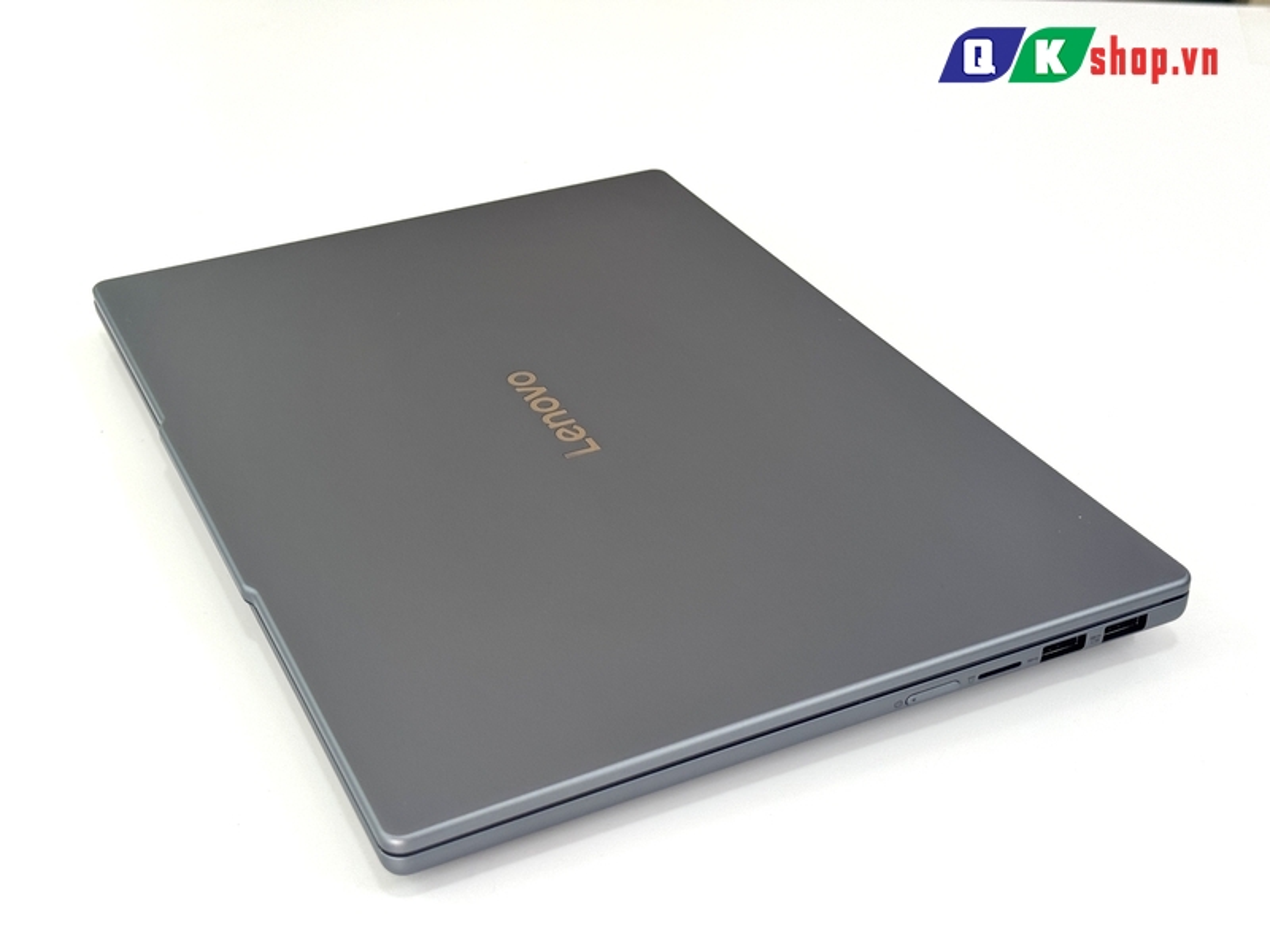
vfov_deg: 30.3
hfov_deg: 39.7
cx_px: 635
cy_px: 476
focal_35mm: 48
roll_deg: +0.8
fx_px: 1761
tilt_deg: -32.7
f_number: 1.78
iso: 80
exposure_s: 1/165
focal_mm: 6.76
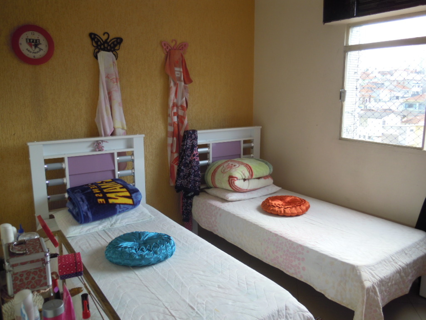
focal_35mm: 28
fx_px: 345
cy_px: 160
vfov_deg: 49.7
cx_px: 213
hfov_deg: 63.4
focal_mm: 5
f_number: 2.7
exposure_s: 1/80
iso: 100
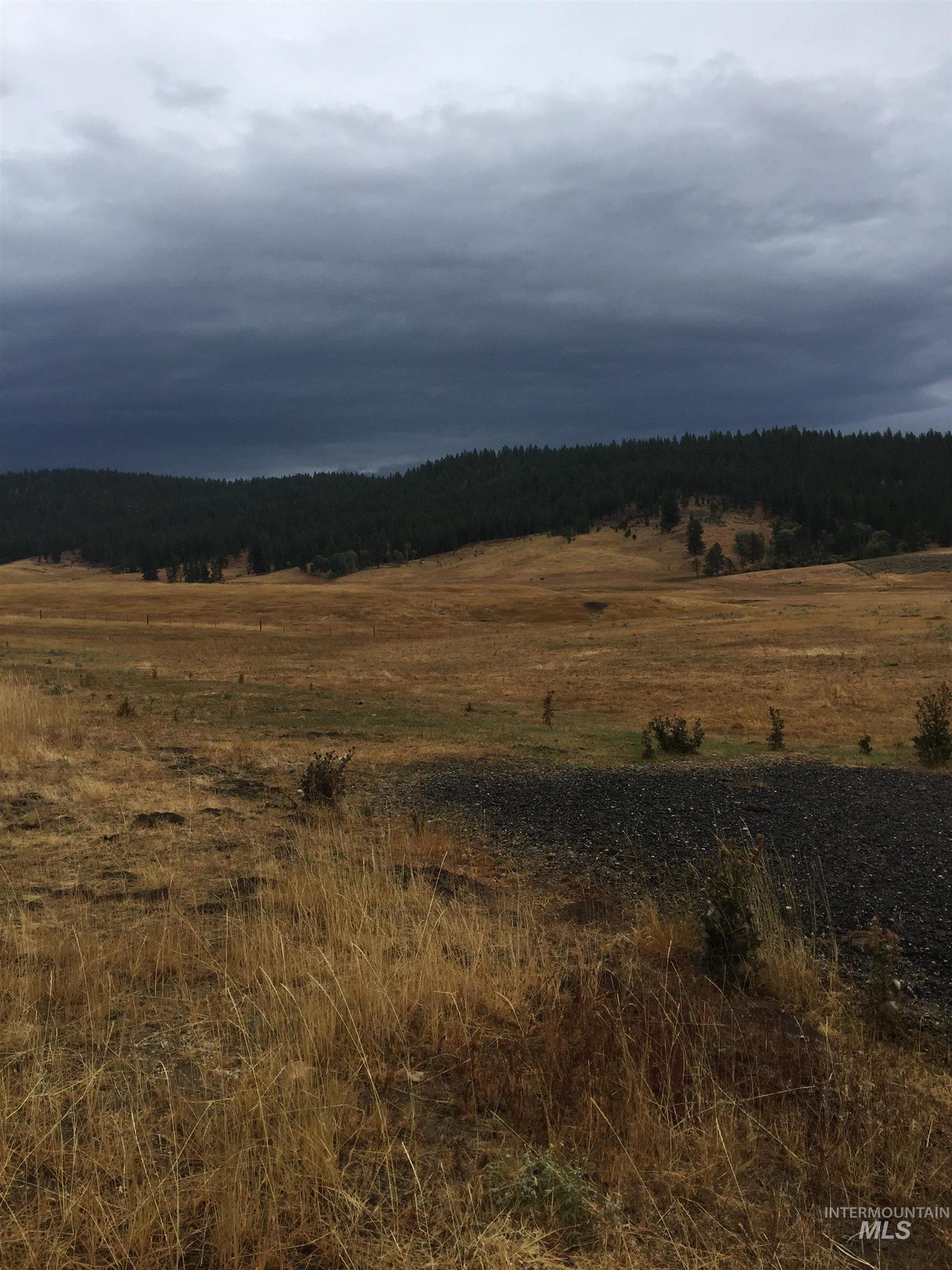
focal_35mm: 29
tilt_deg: -4.6
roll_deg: +1.9
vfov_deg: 61.7
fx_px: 1063
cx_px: 476
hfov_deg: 48.2
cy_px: 635
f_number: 2.2
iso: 32
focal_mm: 4.15
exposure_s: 1/1721
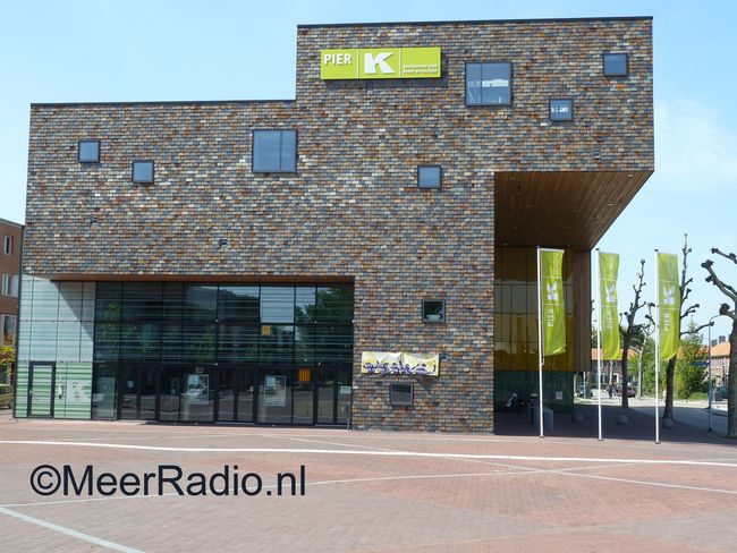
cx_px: 368
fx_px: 1022
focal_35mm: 48
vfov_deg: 30.3
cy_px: 276
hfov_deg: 39.6
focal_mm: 7.9
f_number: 4
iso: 80
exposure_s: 1/320
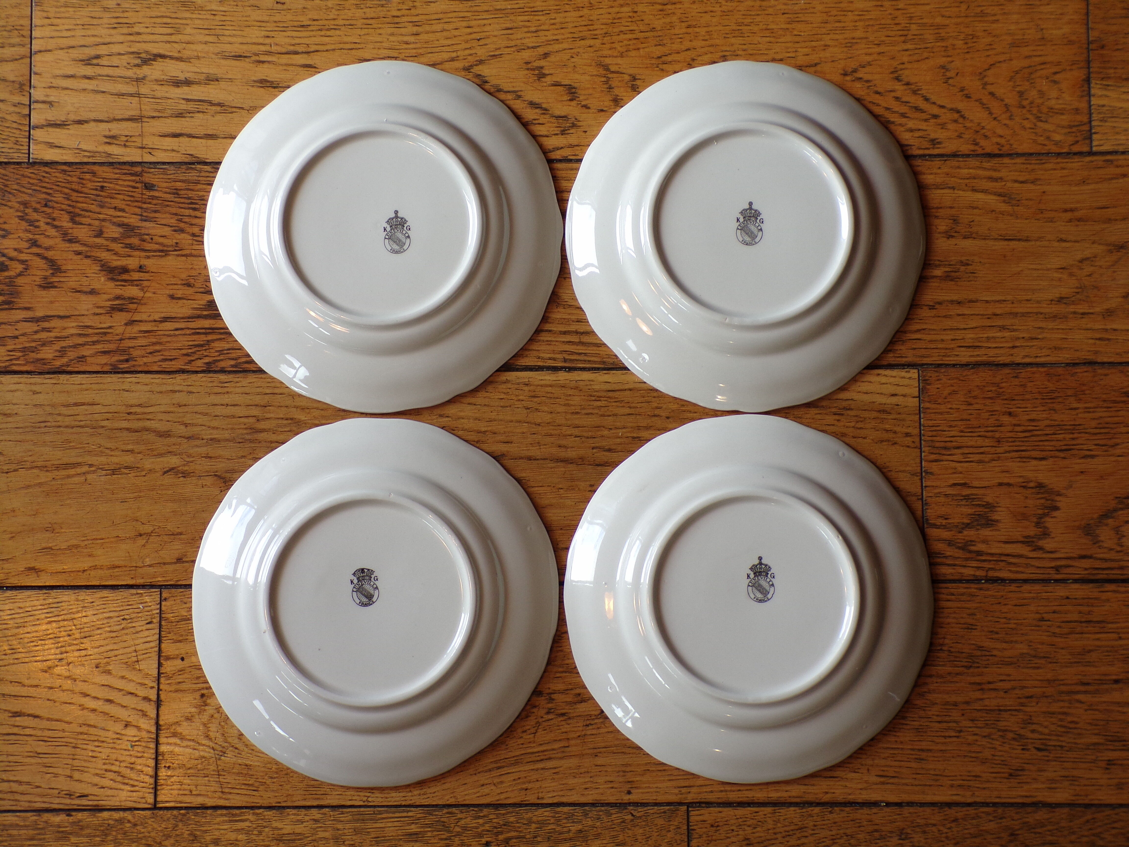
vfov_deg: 29.7
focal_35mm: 49
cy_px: 424
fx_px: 1598
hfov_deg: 38.9
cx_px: 564
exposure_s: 1/38
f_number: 3.5
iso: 80
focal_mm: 8.7
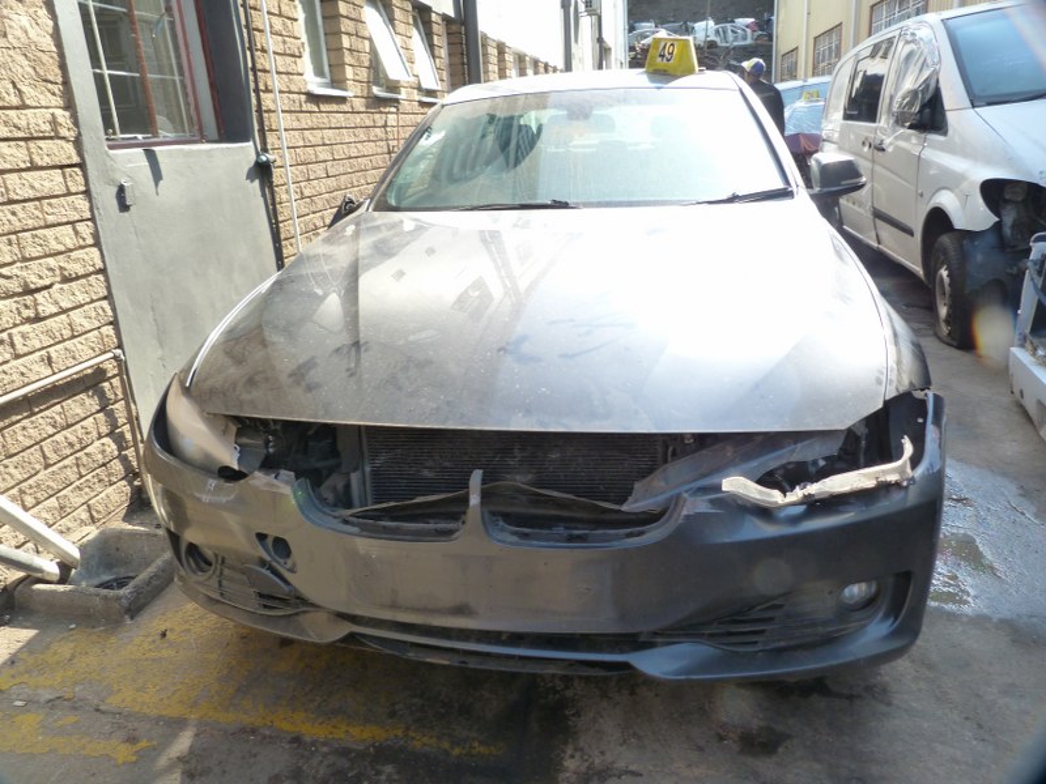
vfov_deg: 54.9
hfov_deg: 69.4
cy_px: 392
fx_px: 755
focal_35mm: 25
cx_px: 523
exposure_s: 1/125
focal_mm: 4.5
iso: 125
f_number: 3.6
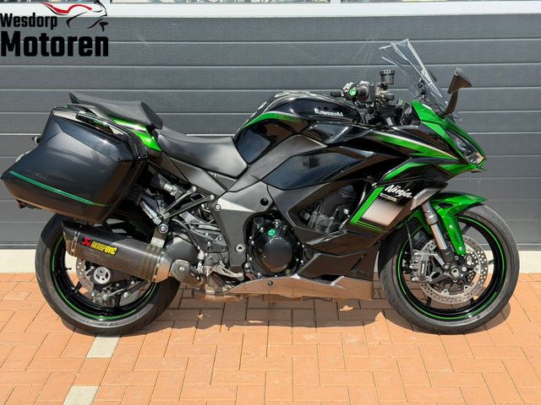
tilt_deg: -15.6
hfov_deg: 39.7
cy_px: 202
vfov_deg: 30.3
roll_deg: +0.5
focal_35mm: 48
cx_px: 270
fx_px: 750
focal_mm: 6.76
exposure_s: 1/2273
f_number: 1.78
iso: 80
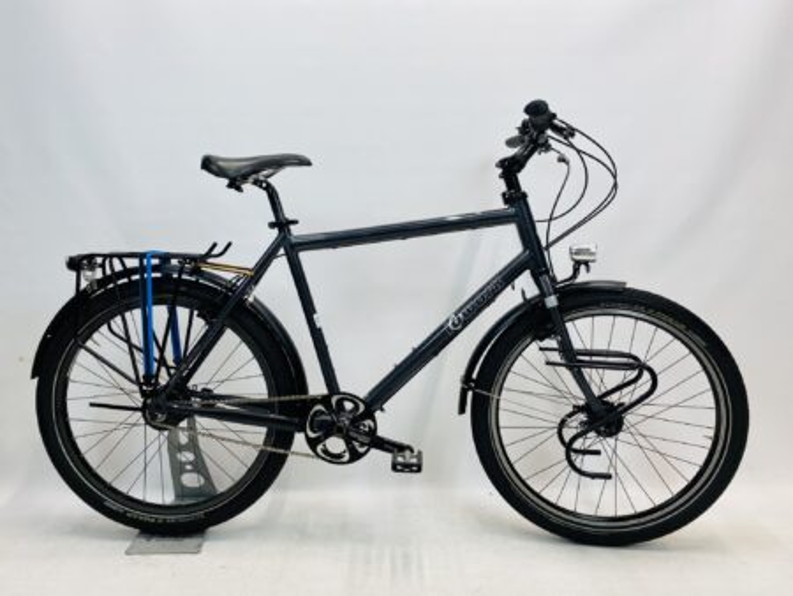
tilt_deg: -8.3
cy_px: 298
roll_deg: +0.1
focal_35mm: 26
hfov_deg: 67.3
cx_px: 396
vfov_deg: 53.1
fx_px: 596
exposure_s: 1/100
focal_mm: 4.25
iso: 50
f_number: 1.8
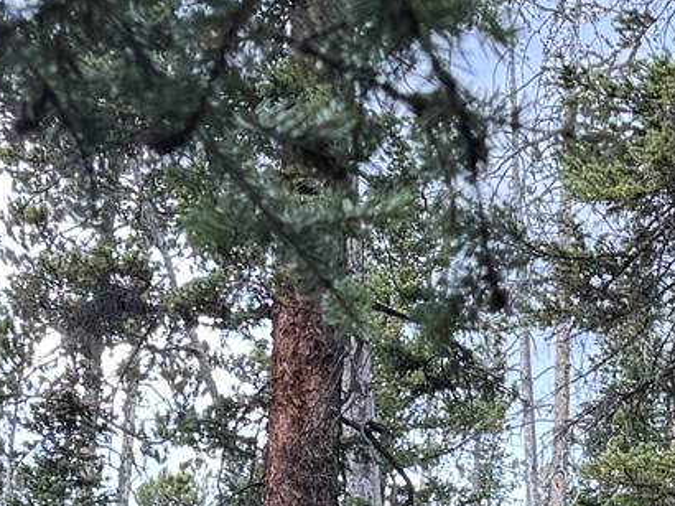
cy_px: 1183
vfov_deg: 10.7
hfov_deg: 15.2
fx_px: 2339
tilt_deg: +8.4
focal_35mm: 120
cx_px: 1003
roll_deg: -1.4
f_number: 1.78
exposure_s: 1/150
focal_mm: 6.76
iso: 64
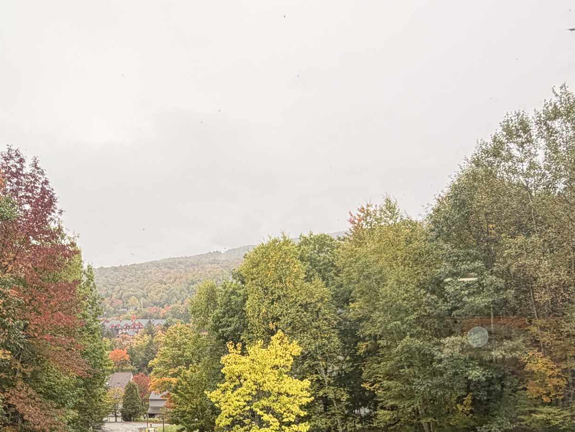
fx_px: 581
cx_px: 219
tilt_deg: -4.5
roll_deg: +1.4
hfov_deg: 52.1
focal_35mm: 35
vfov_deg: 38.6
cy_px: 366
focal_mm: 2.22
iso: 40
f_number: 2.2
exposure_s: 1/203
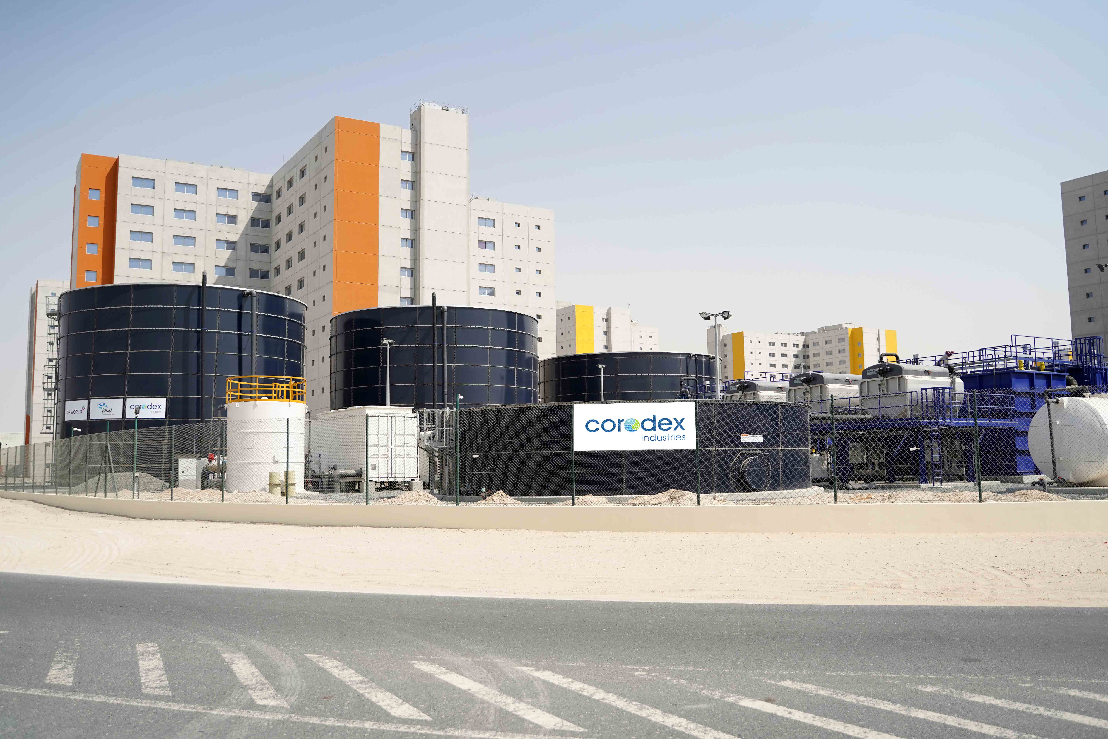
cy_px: 370
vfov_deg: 42.3
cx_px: 554
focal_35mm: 31
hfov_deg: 60.3
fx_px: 954
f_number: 3.2
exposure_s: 1/6400
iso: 400
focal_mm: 31
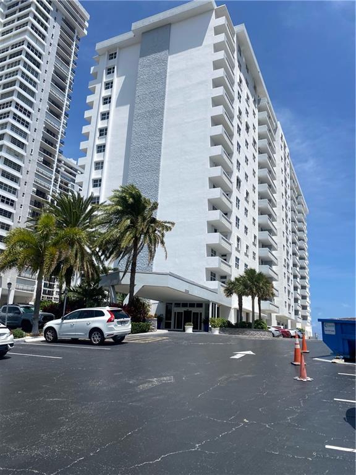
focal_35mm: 26
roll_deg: -3.3
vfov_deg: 67.3
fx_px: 357
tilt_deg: +16.8
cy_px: 238
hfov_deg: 53.1
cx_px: 178
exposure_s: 1/4808
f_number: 1.8
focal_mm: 4.25
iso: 32
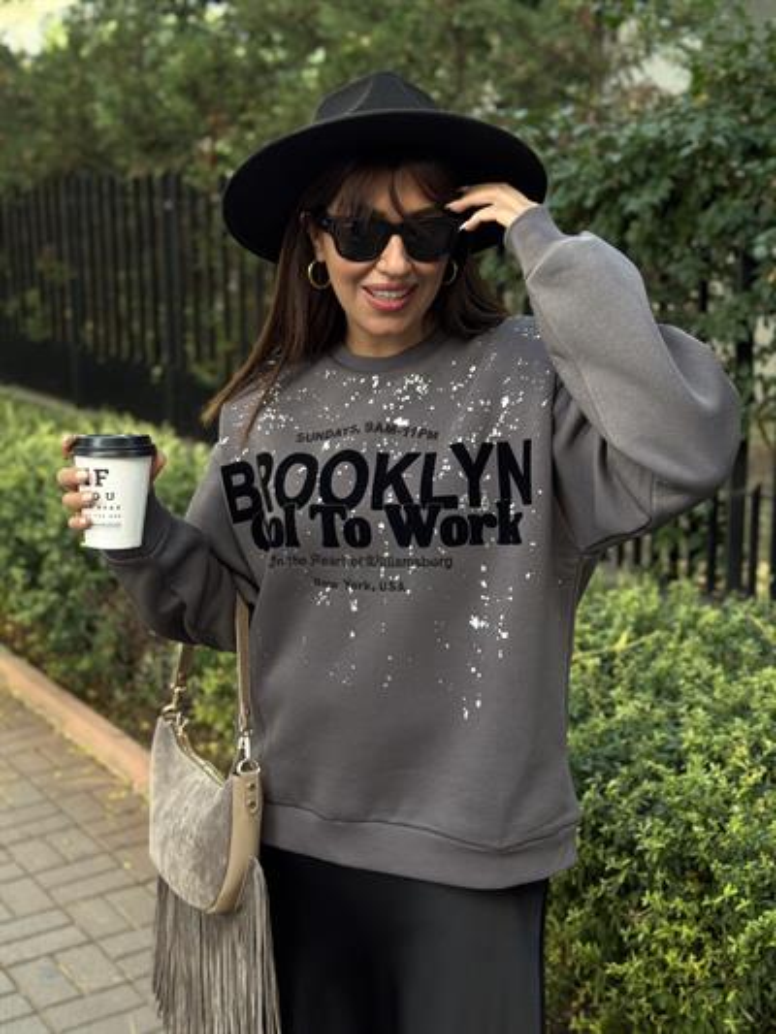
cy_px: 517
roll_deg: +0.2
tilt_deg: -11.7
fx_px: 1434
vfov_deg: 39.6
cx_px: 388
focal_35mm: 48
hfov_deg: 30.3
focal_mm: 6.76
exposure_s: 1/121
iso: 64
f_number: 1.78
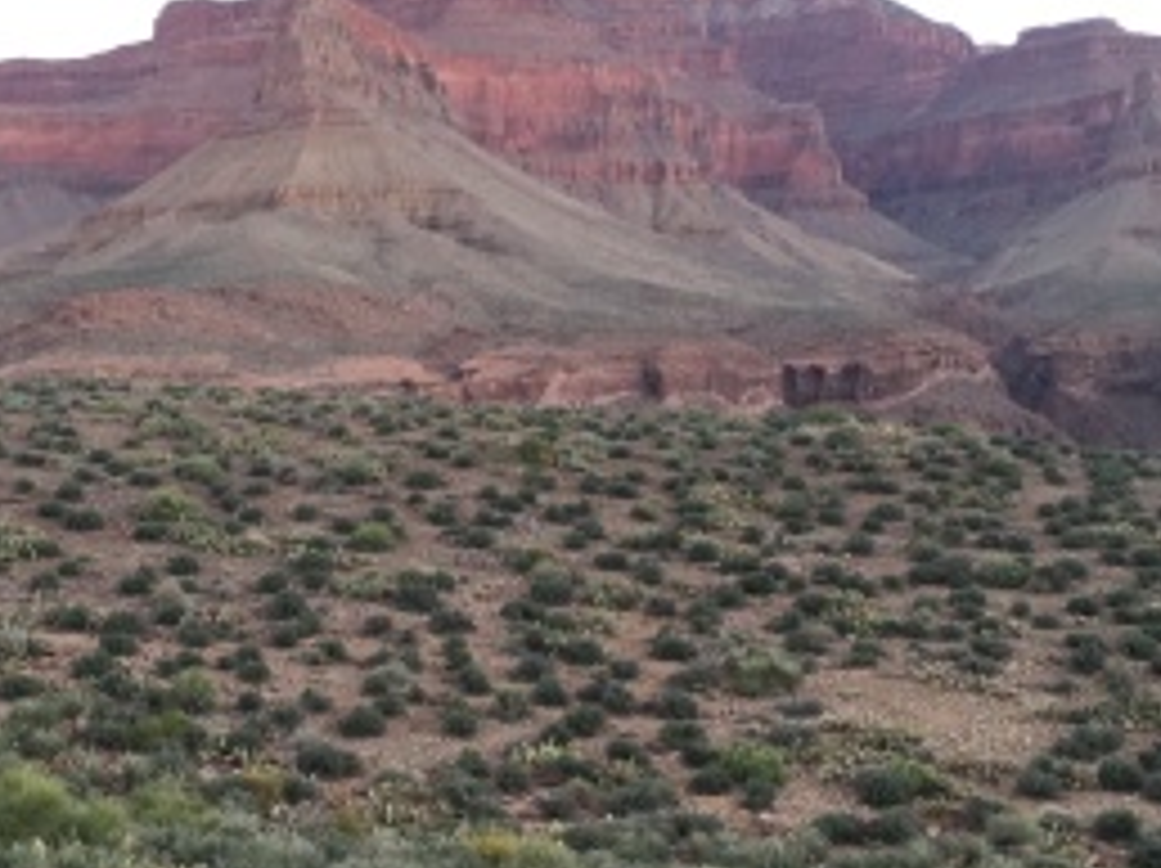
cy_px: 567
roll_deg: +1.7
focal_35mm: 72
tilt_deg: -2.6
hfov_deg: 26.9
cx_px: 387
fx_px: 2413
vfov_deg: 20.3
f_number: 2.2
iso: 50
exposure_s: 1/30
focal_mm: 4.15
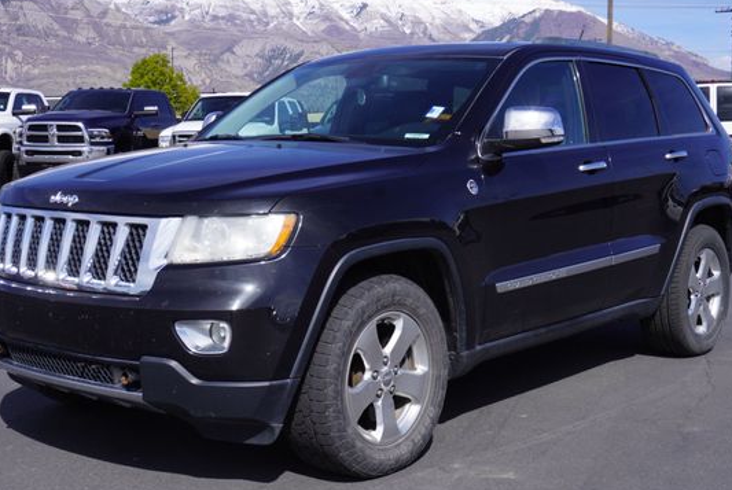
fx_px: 1100
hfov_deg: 36.8
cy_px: 273
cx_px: 342
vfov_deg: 25.1
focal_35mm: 54
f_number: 11
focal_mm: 30
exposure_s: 1/160
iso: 100
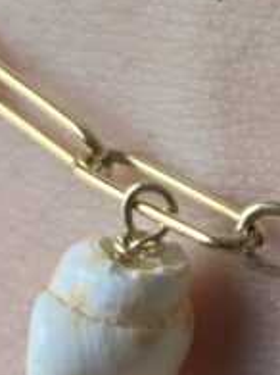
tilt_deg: -73.6
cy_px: 252
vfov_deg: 10.0
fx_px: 2127
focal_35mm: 197
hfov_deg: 7.2
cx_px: 562
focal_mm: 4.25
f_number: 1.8
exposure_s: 1/122
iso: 50
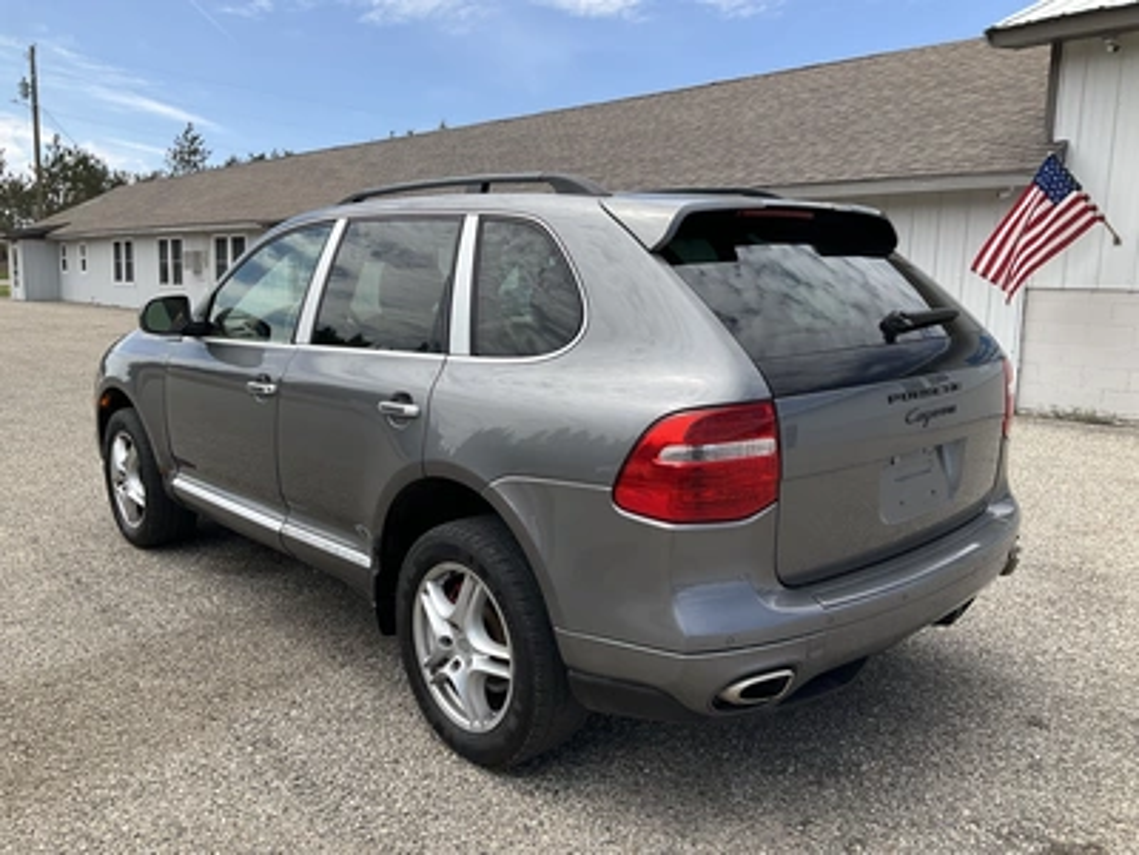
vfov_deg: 48.2
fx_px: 954
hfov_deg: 61.7
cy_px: 428
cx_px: 570
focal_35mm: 29
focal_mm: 3
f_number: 1.8
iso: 25
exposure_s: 1/1412
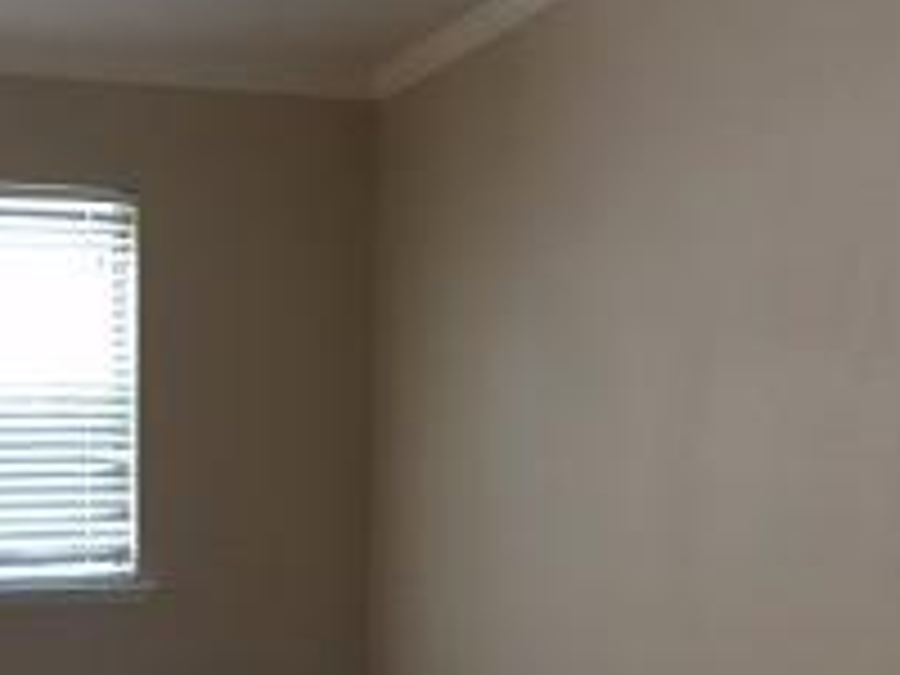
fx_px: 2418
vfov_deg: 15.5
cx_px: 320
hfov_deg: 21.0
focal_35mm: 93
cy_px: 711
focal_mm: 4.15
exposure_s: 1/30
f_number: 2.2
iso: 64
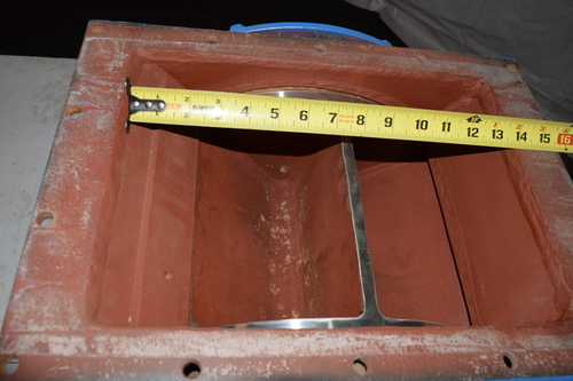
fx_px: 477
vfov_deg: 43.6
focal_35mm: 30
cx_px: 286
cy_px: 190
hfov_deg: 61.9
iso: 100
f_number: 8
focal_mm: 20
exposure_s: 1/60
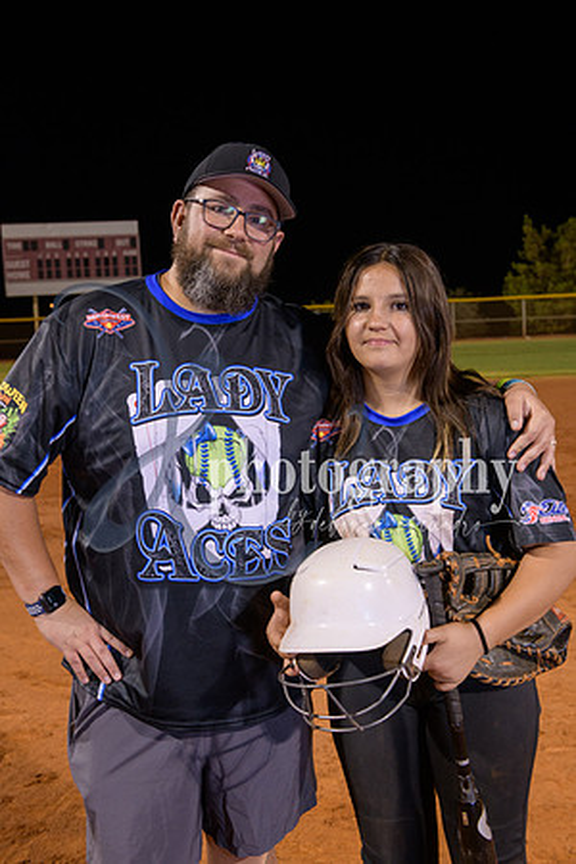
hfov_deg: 28.1
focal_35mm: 48
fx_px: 1152
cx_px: 288
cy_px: 432
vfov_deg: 41.1
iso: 2000
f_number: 5
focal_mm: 48
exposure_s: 1/80
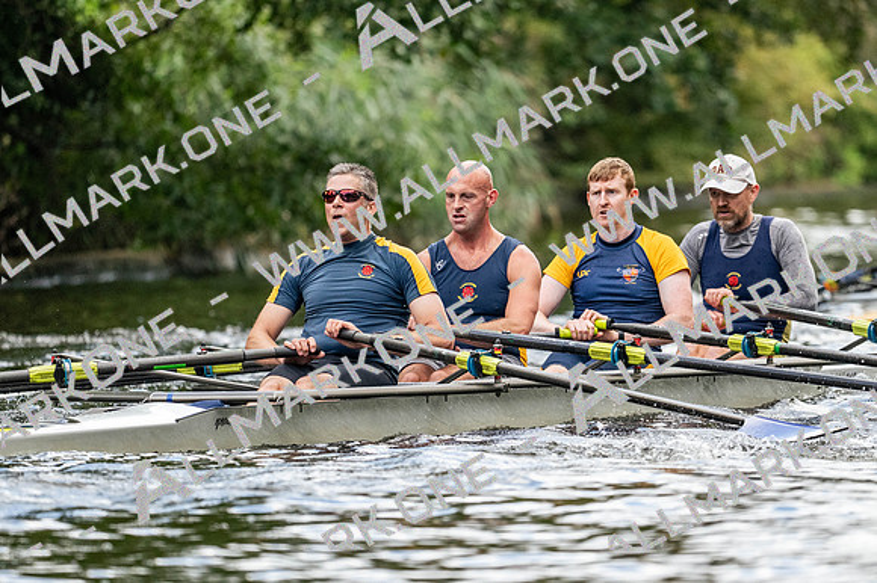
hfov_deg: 3.4
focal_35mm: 600
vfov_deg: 2.3
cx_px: 438
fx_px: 14611
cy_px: 292
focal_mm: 400
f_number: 4.5
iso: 1250
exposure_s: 1/2500
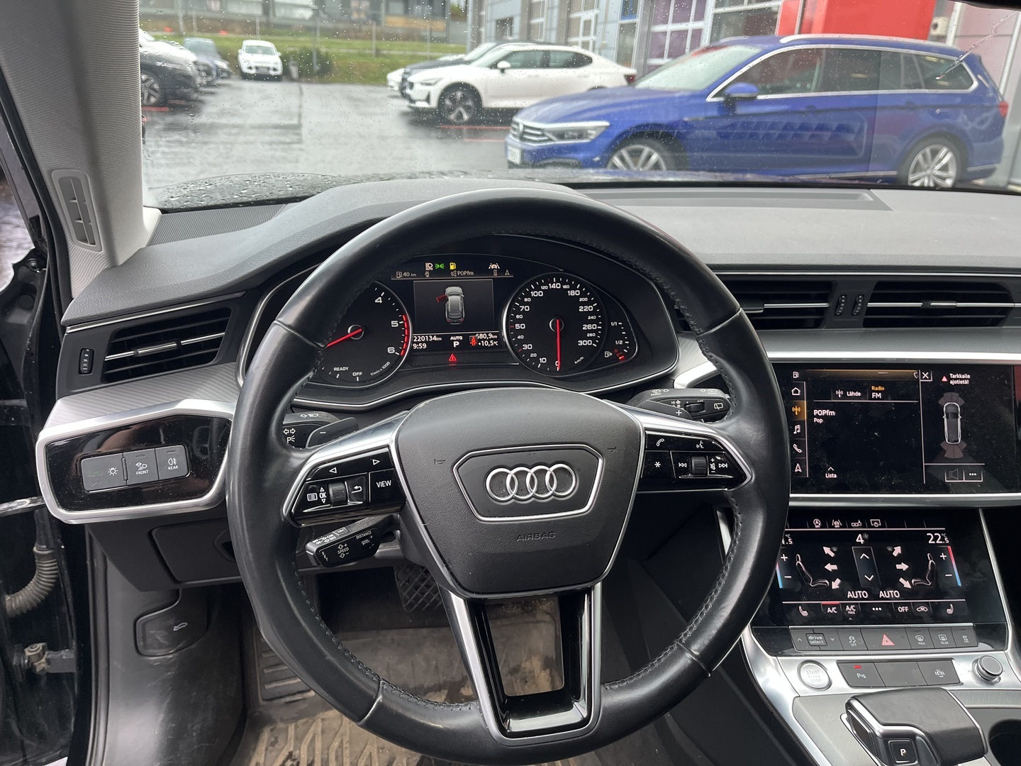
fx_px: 767
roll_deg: -3.4
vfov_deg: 53.1
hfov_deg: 67.3
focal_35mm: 26
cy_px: 383
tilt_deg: -22.2
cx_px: 510
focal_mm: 5.1
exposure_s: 1/105
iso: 125
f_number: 1.6
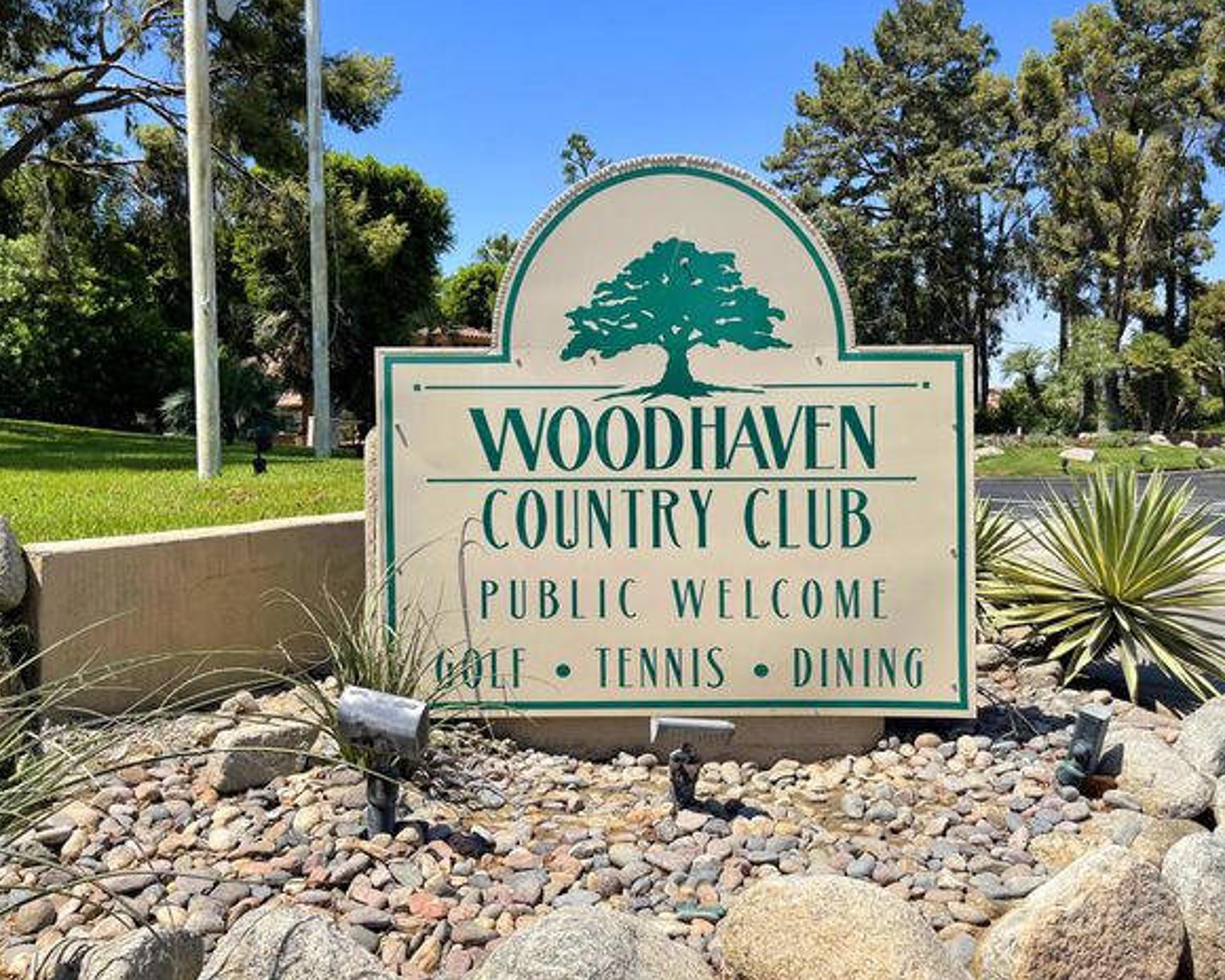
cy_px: 475
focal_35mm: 28
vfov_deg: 51.5
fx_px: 1015
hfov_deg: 62.2
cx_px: 598
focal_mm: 5.1
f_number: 1.6
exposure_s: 1/3448
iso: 32
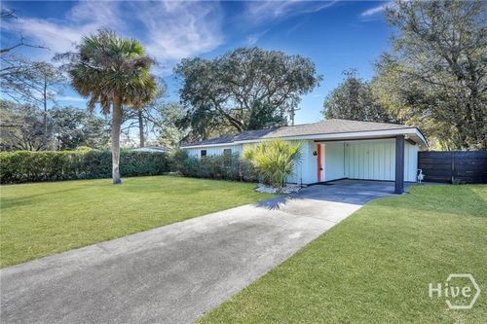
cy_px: 162
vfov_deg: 73.7
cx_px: 244
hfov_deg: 96.8
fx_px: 216
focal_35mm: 16
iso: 320
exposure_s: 1/320
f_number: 9
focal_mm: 16
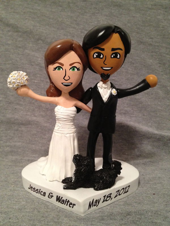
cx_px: 85
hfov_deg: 40.7
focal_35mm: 35
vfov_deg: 52.6
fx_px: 229
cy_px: 113
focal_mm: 4.28
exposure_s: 1/20
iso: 320
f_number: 2.4
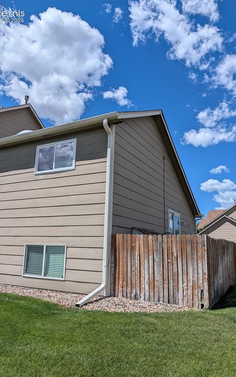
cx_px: 114
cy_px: 190
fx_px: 268
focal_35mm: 26
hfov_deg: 47.6
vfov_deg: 70.4
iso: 23
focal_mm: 6.9
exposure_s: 1/1880
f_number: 1.68
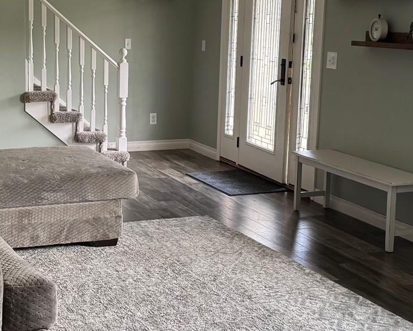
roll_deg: -1.1
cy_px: 127
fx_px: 807
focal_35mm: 66
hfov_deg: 28.6
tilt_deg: -8.6
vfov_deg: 23.1
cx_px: 144
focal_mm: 6.76
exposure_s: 1/60
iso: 125
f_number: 1.78
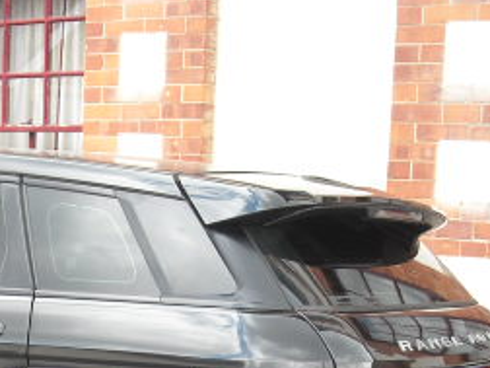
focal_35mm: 89
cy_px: 428
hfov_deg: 21.2
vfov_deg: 16.0
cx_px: -2
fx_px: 1260
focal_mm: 5.7
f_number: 2.8
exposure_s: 1/76
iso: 64
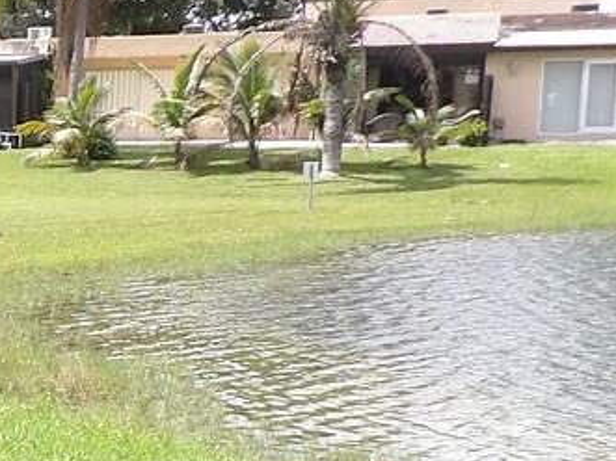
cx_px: -614
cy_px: 496
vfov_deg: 12.6
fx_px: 2063
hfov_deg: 14.2
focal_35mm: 116
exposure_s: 1/539
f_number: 3.2
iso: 100
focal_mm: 4.3
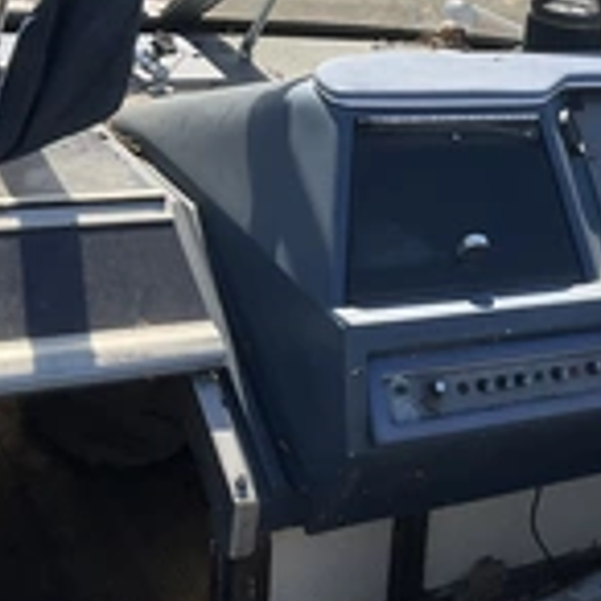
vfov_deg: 24.6
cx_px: 634
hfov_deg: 23.4
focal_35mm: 70
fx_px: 1375
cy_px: 325
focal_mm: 3
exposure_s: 1/842
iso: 25
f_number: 1.8
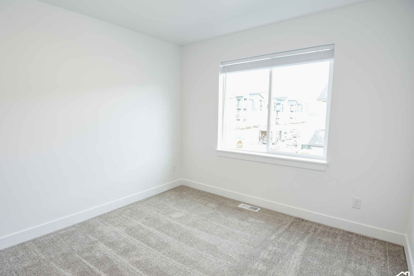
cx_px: 190
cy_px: 144
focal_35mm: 19
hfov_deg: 86.7
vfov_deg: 64.5
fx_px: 218
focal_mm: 17
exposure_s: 1/125
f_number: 4
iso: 800
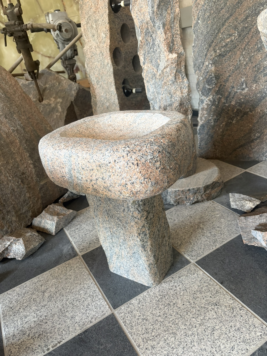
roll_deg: +12.9
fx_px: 267
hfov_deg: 53.1
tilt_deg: -28.5
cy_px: 178
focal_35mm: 26
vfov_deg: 67.3
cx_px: 134
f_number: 1.6
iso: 250
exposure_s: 1/60
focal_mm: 5.96
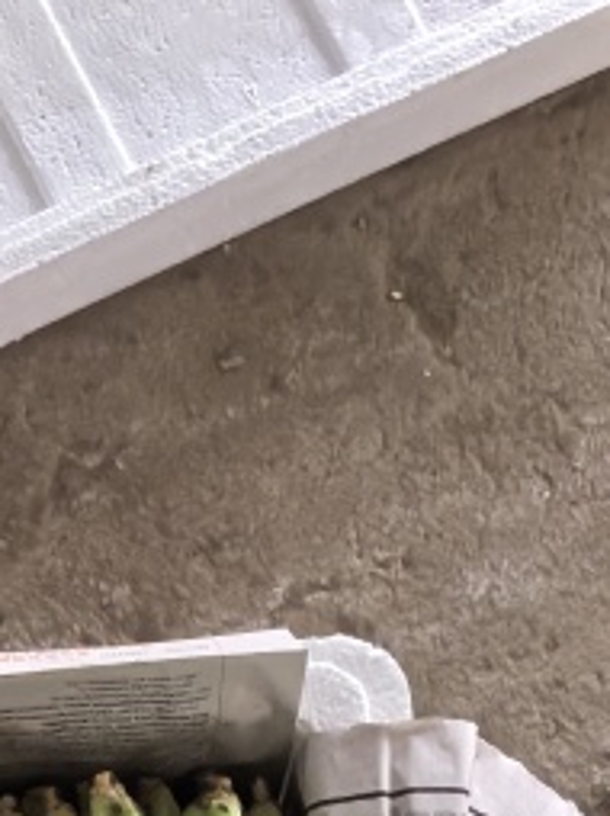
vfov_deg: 16.2
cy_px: 1495
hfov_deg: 14.0
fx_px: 2377
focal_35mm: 101
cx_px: -209
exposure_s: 1/341
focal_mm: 5.75
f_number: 2
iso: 2000
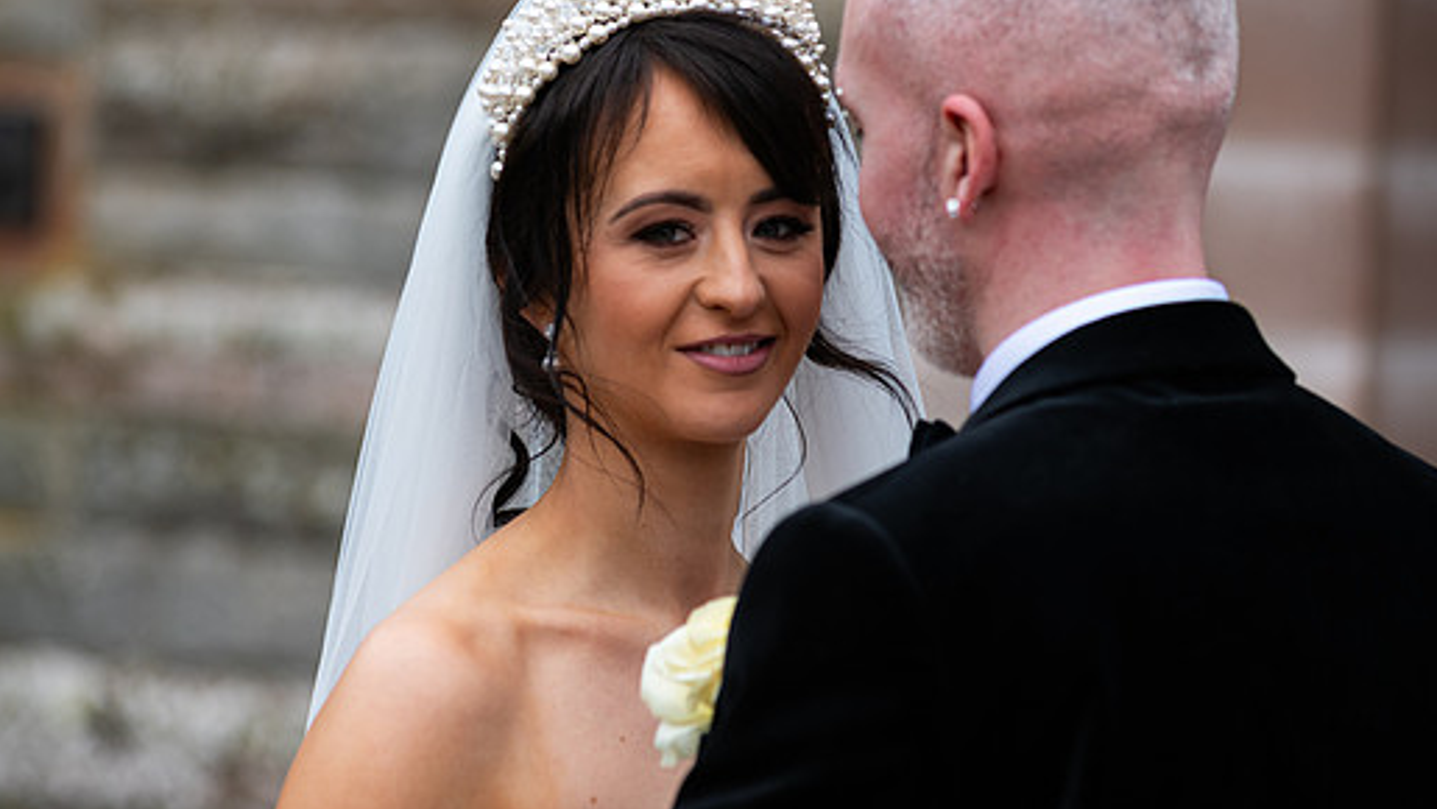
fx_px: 6975
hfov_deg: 11.8
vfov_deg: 6.6
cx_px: 670
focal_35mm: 183
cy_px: 423
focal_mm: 155
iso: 160
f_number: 3.5
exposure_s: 1/160
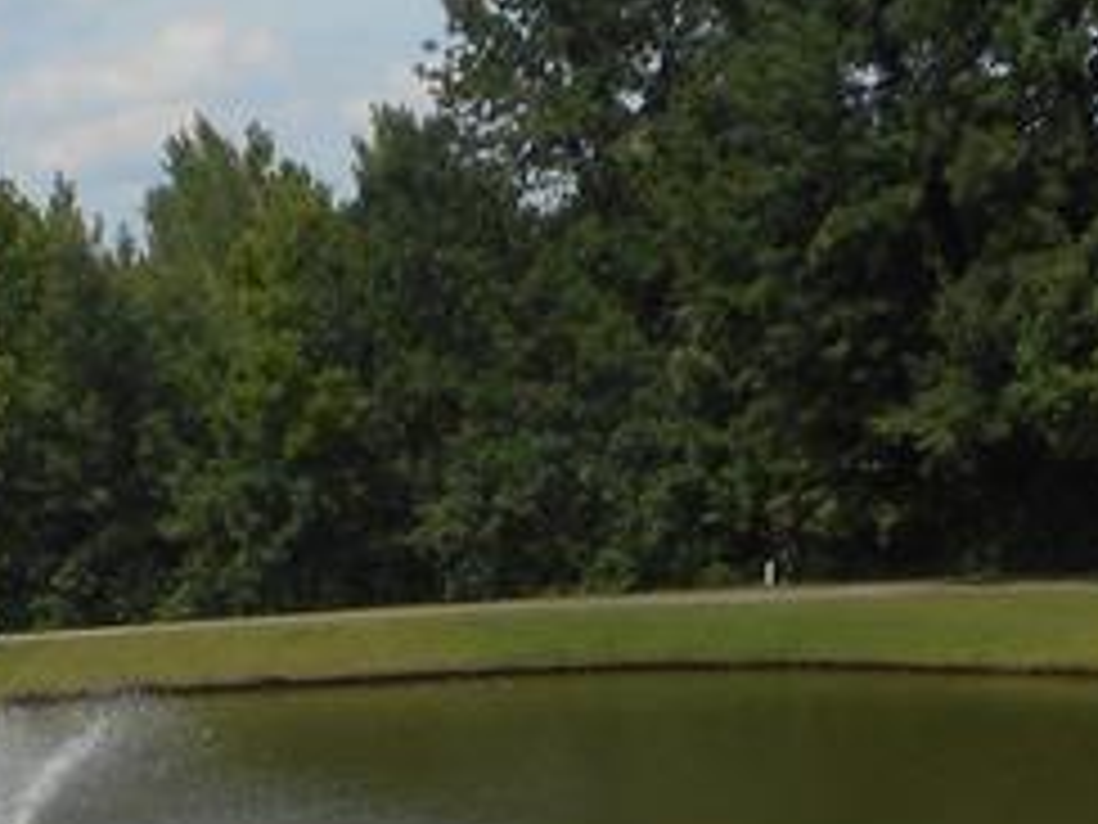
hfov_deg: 18.7
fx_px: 3331
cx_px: 441
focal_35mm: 105
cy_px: 1108
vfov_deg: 13.5
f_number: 3.7
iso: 80
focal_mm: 4.5
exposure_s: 1/1000
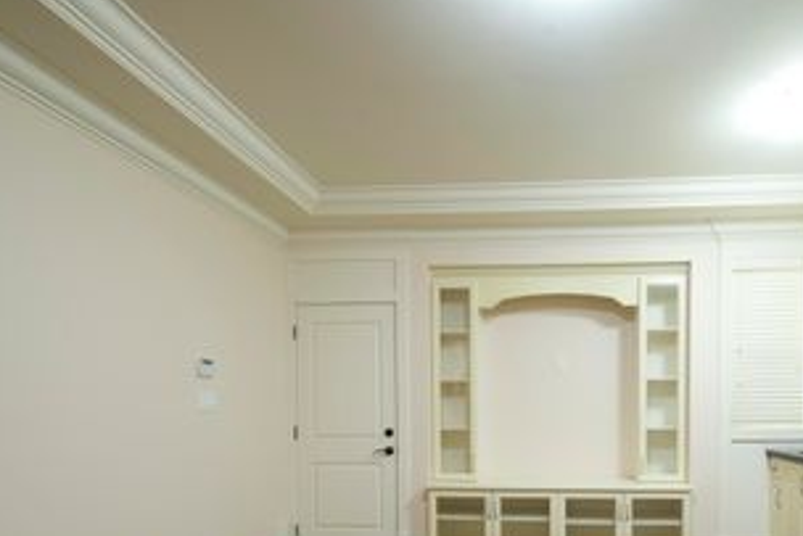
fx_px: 513
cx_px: 526
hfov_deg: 74.1
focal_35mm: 23
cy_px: 421
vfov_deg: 52.0
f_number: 8
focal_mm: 14
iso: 125
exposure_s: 1/1.25
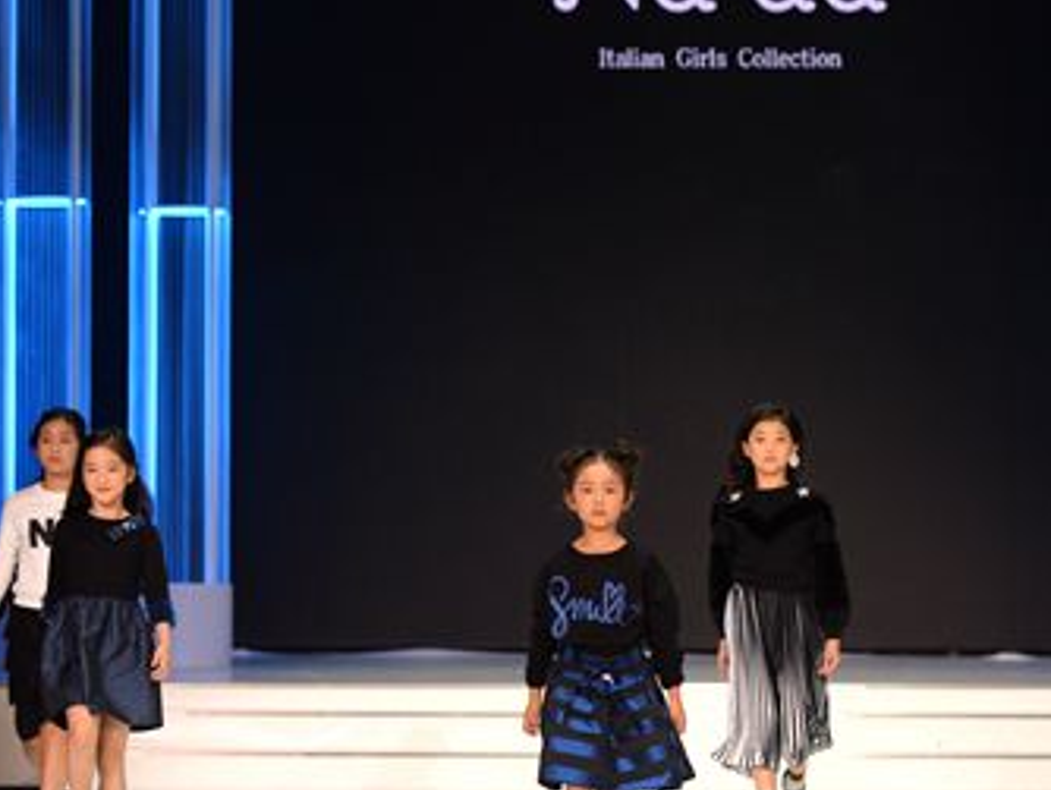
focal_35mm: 181
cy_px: 474
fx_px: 5499
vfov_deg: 8.2
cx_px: 601
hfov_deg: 10.9
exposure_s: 1/500
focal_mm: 105
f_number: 3.2
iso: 1000
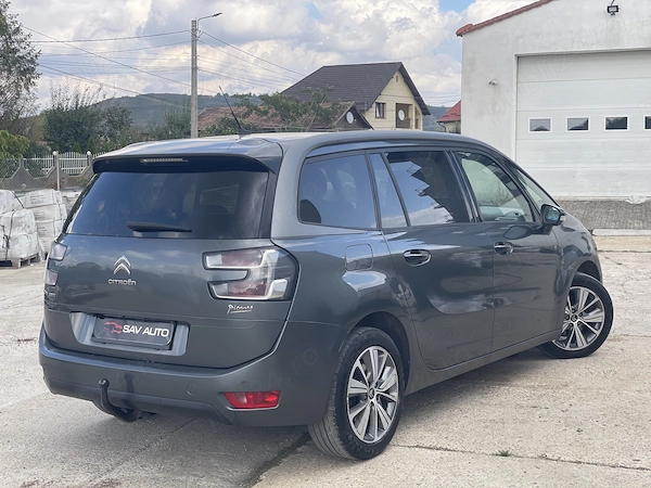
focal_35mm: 52
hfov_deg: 36.8
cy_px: 244
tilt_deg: -5.0
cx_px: 326
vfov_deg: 28.0
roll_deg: +0.0
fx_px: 978
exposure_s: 1/484
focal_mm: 6
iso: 32
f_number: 2
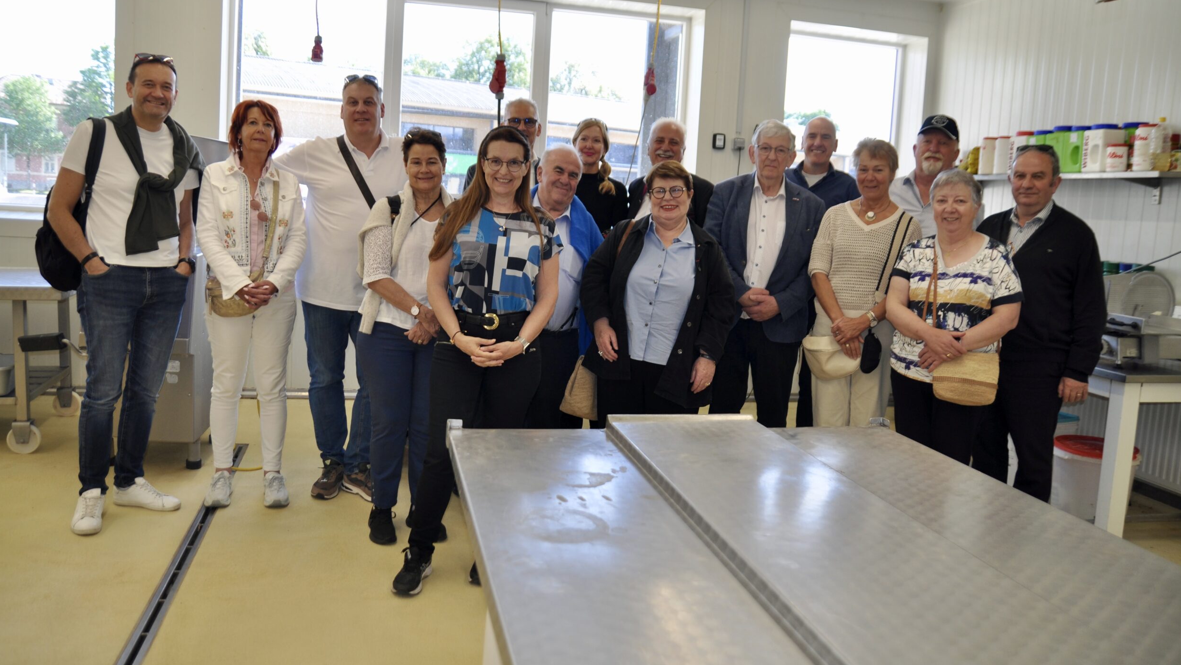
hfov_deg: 68.8
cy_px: 301
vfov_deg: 42.1
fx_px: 862
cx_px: 577
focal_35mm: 28
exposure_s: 1/200
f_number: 3.2
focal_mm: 17
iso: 200
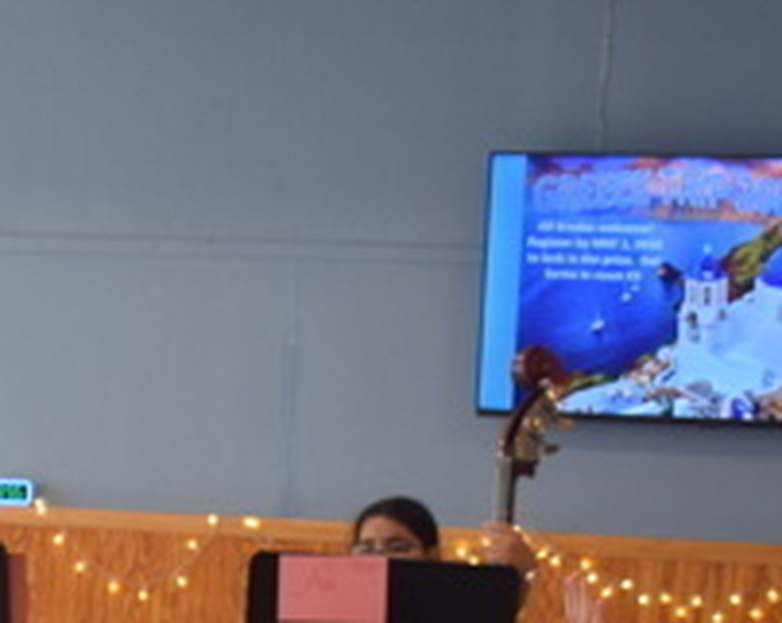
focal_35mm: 134
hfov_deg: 13.6
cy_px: 758
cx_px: -387
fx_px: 3097
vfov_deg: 11.3
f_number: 5
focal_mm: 24
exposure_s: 1/100
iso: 400
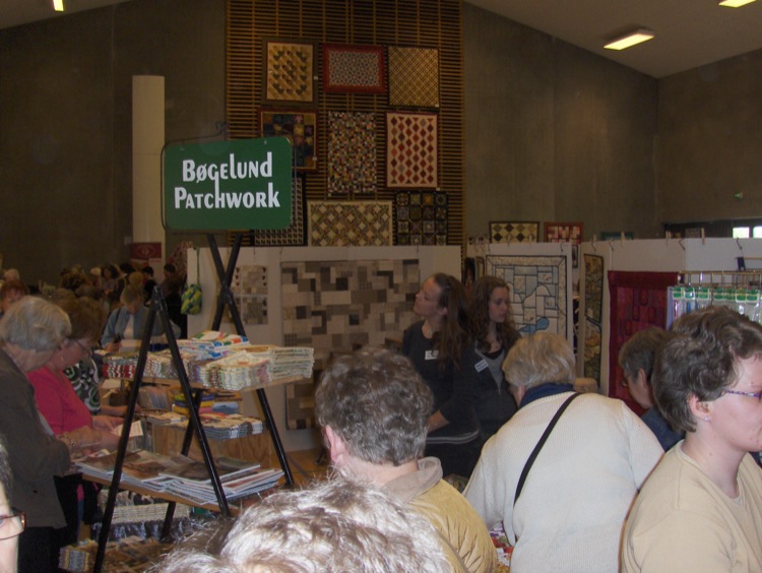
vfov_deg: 35.2
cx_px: 381
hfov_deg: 45.7
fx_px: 903
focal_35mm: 41
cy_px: 286
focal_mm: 6.5
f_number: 3.5
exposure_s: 1/60
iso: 100
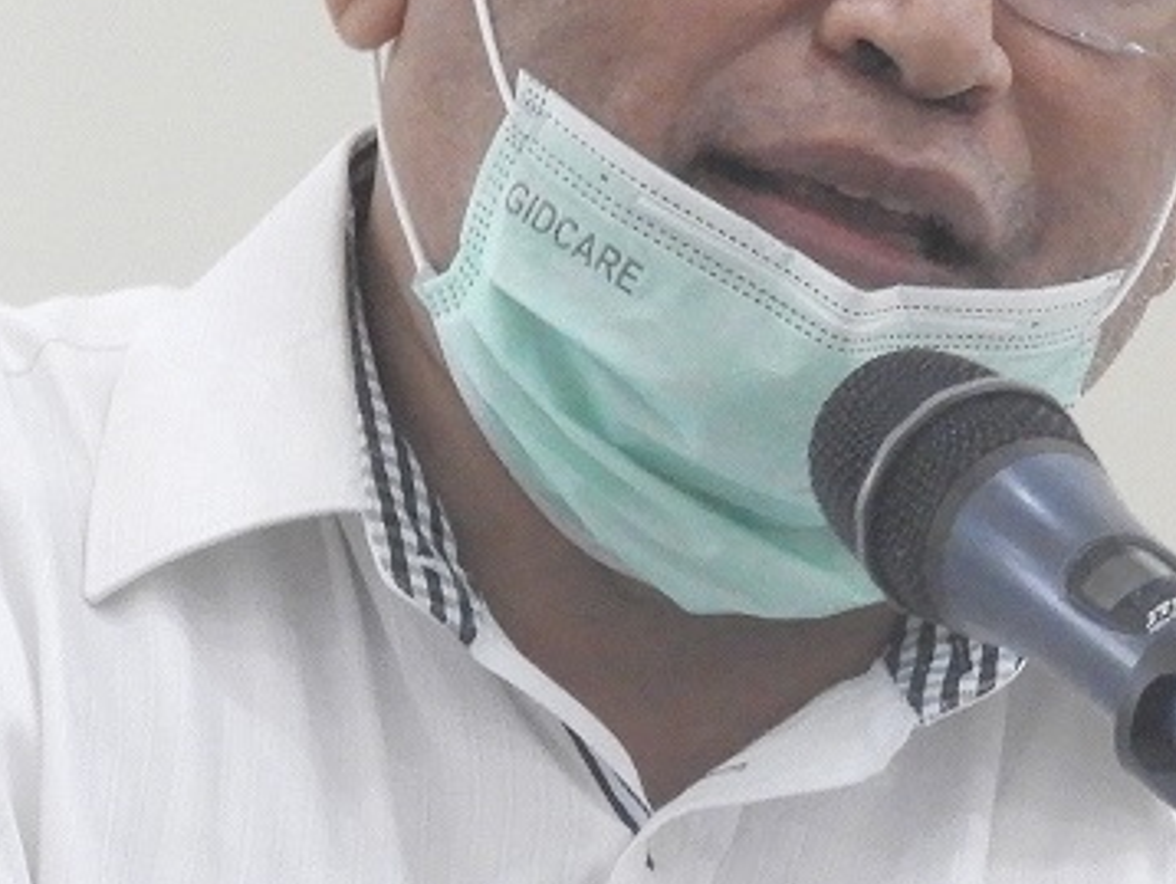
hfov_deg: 1.8
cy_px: 559
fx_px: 36885
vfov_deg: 1.4
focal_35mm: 1085
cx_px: 733
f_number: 5.5
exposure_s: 1/13
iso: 800
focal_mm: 53.7
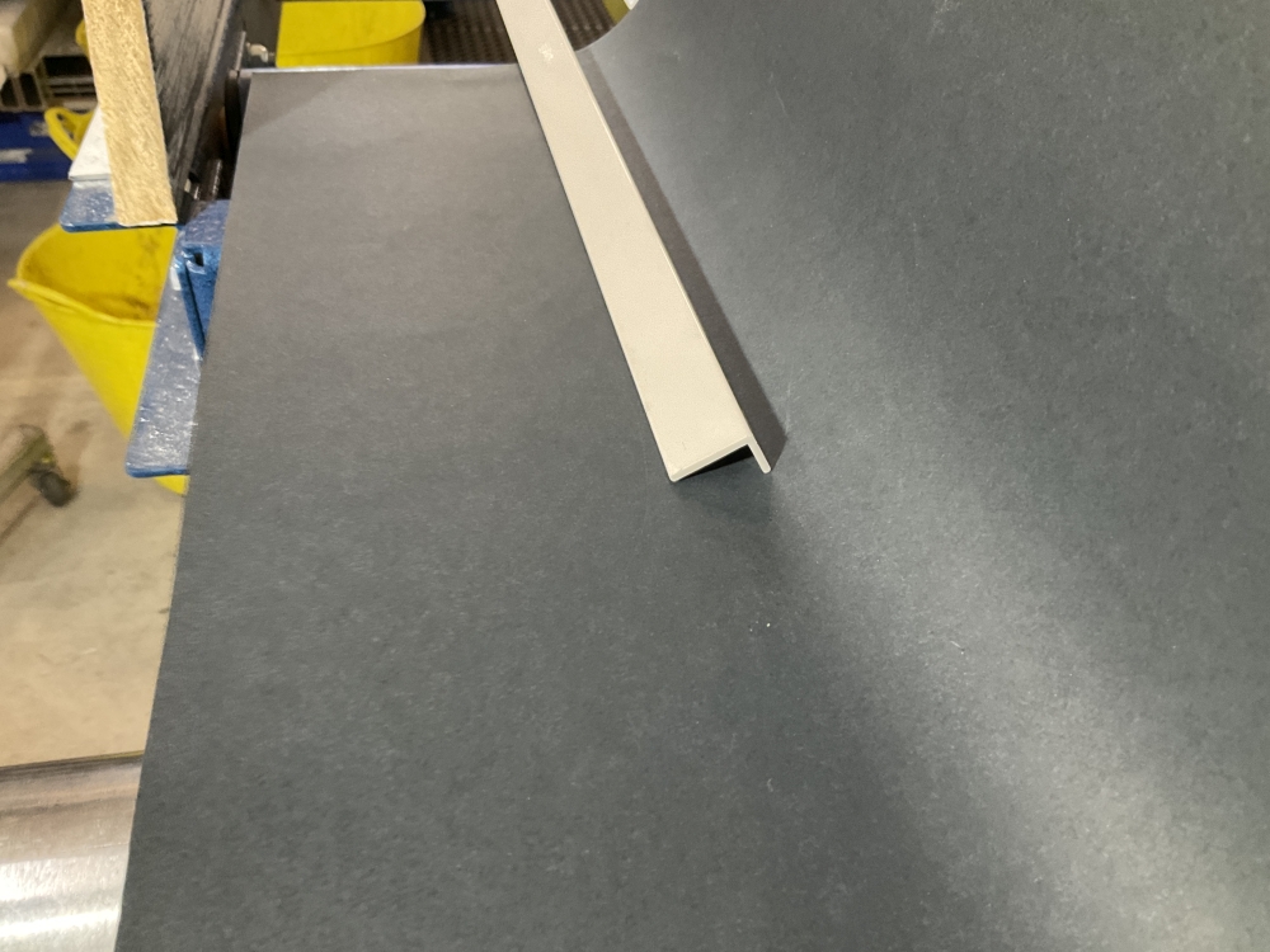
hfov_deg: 61.7
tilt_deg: -41.4
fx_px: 1064
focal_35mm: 29
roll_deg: -3.6
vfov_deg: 48.2
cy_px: 476
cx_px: 635
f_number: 1.8
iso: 125
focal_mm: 3
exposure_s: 1/50
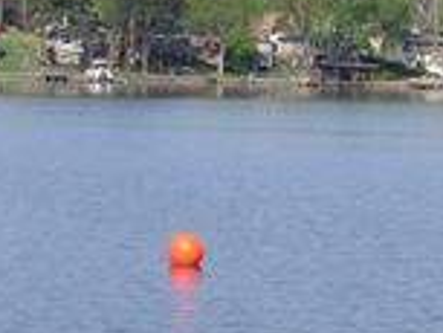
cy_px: 93
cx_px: 171
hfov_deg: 7.8
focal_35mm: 255
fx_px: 3266
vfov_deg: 5.8
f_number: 7.4
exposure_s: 1/226
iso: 50
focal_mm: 12.6
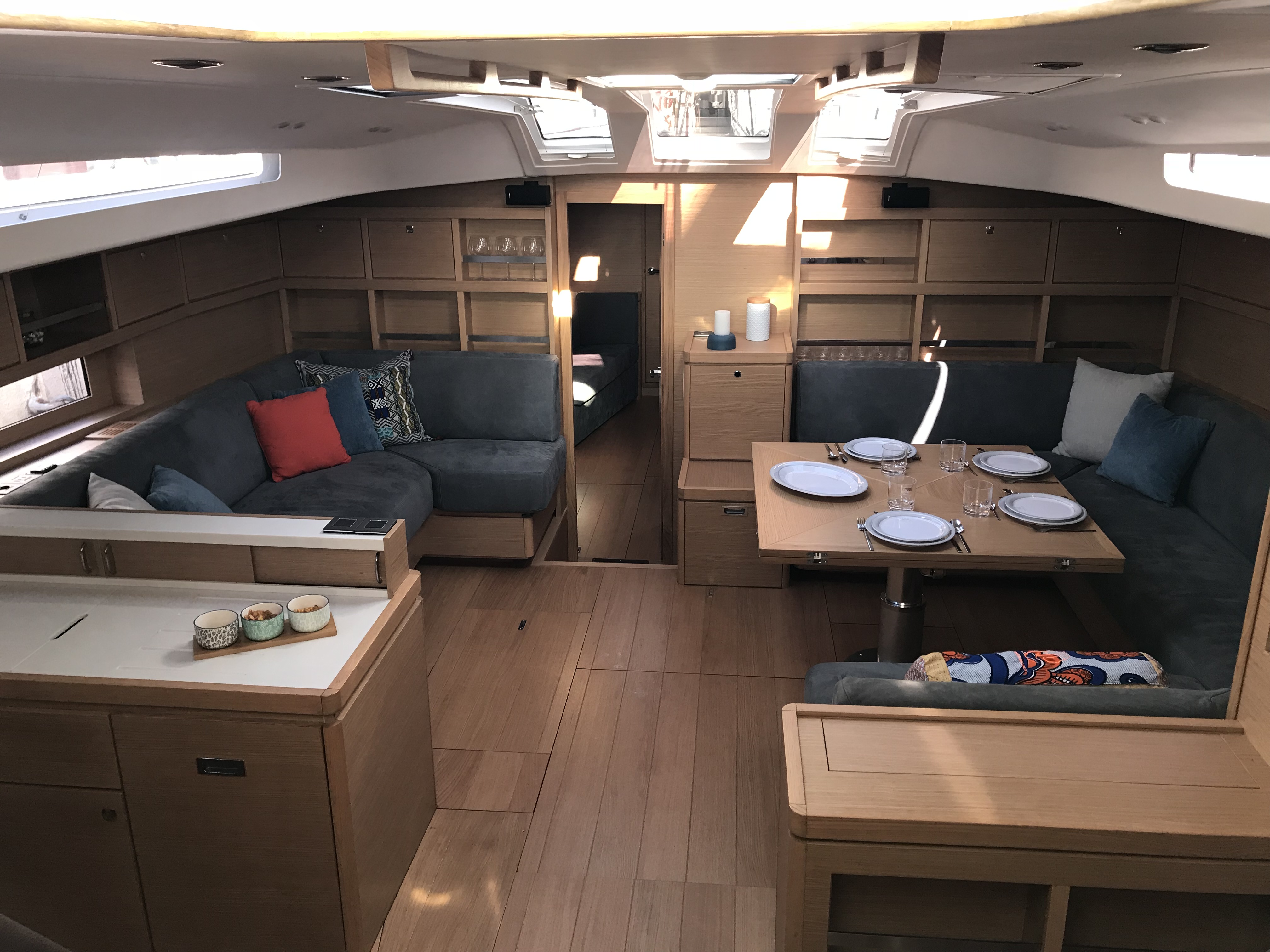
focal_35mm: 28
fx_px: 1027
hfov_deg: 63.4
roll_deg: -0.1
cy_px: 476
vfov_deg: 49.7
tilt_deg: -18.5
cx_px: 635
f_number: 1.8
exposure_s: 1/33
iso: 25
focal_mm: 3.99
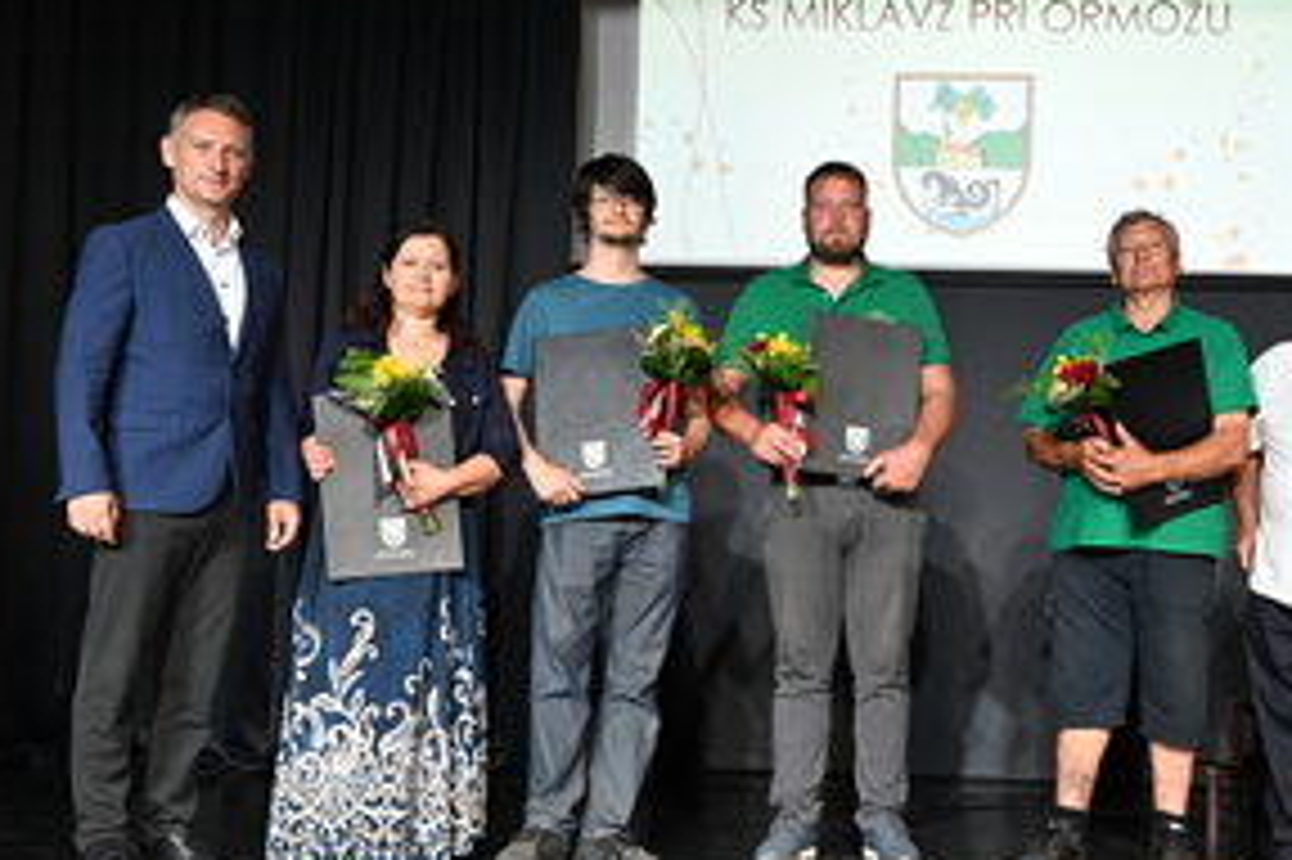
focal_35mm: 47
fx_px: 1686
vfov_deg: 28.6
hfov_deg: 41.3
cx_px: 882
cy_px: 513
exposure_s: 1/125
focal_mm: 30
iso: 2500
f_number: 4
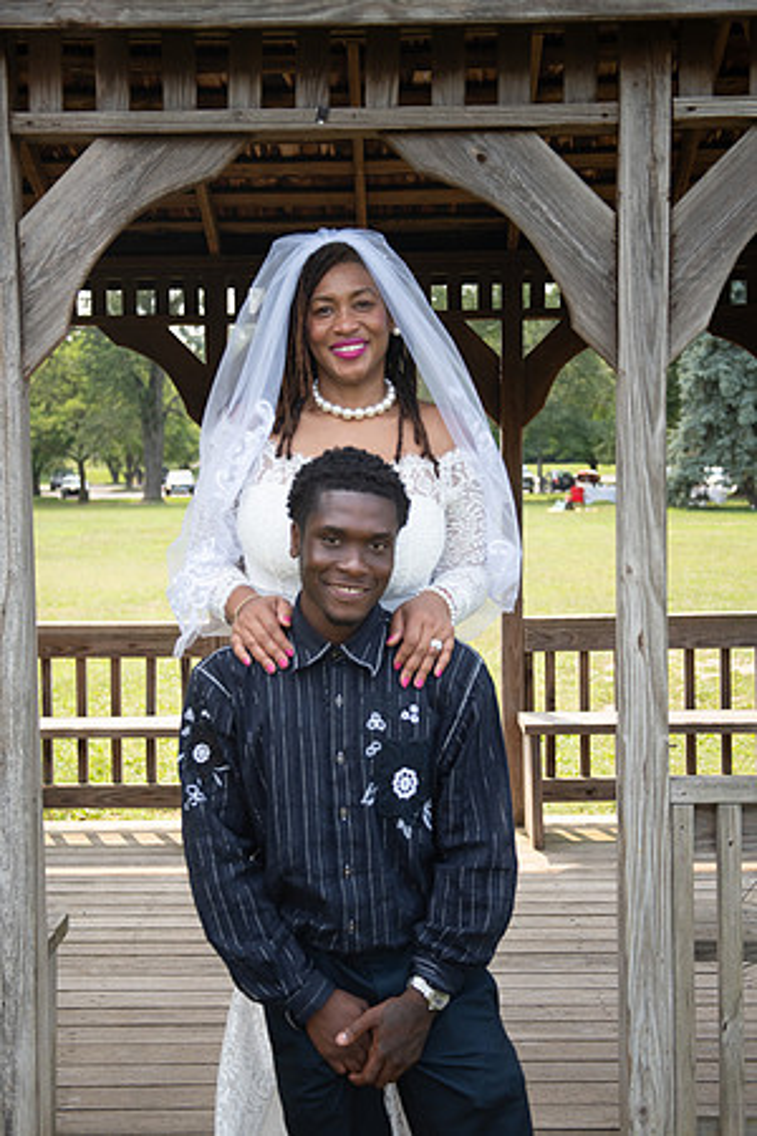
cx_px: 378
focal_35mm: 55
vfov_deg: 36.2
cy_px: 568
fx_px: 1735
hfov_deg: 24.6
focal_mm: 53
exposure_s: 1/1600
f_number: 4.6
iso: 800
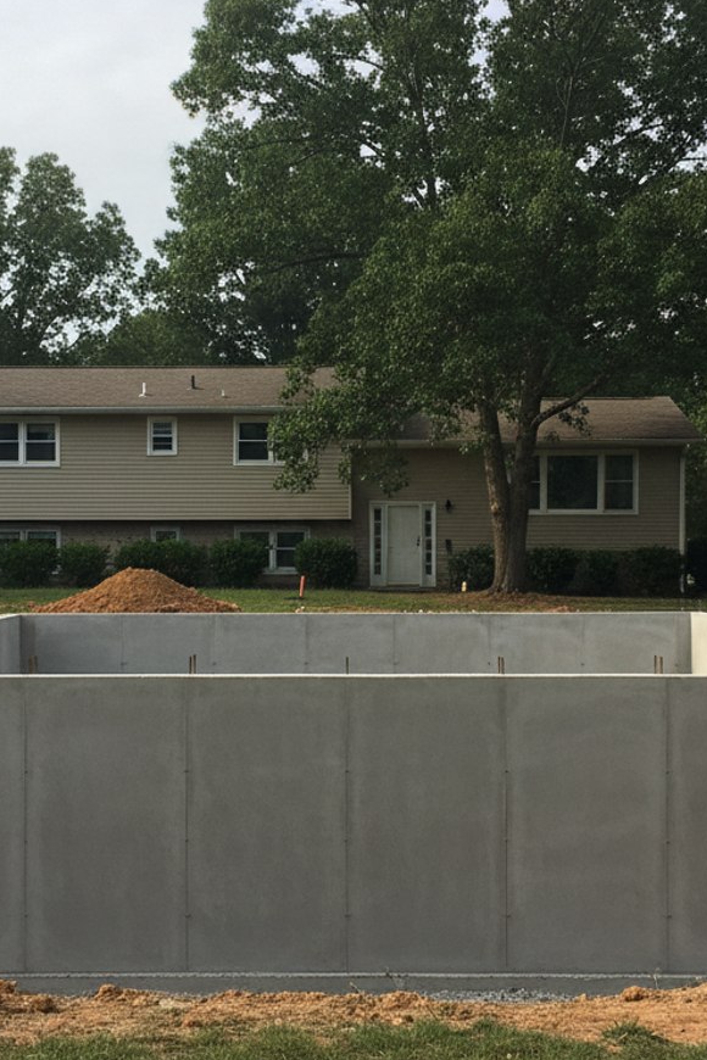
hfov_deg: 40.0
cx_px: 344
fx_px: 972
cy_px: 568
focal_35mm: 33
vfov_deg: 57.2
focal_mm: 6.4
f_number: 1.8
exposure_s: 1/1822
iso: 1339
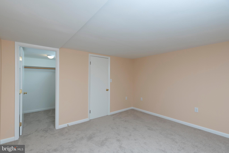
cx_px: 114
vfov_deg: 70.4
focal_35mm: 17
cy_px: 76
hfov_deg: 93.3
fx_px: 108
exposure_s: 1/60
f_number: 8
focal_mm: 17
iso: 320
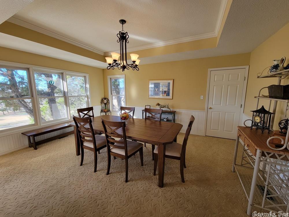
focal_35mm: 13
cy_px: 108
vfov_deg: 89.9
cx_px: 144
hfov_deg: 106.2
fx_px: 109
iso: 100
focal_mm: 2.2
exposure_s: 1/60
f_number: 2.2
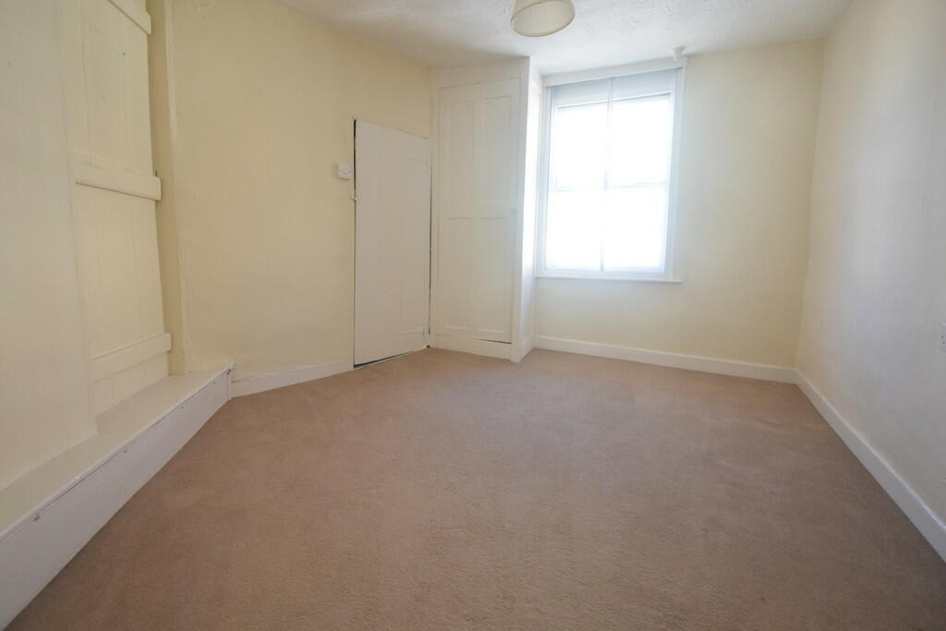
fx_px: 394
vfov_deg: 77.3
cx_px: 473
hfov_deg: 100.4
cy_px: 316
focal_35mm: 15
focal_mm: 10
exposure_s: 1/100
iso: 800
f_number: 5
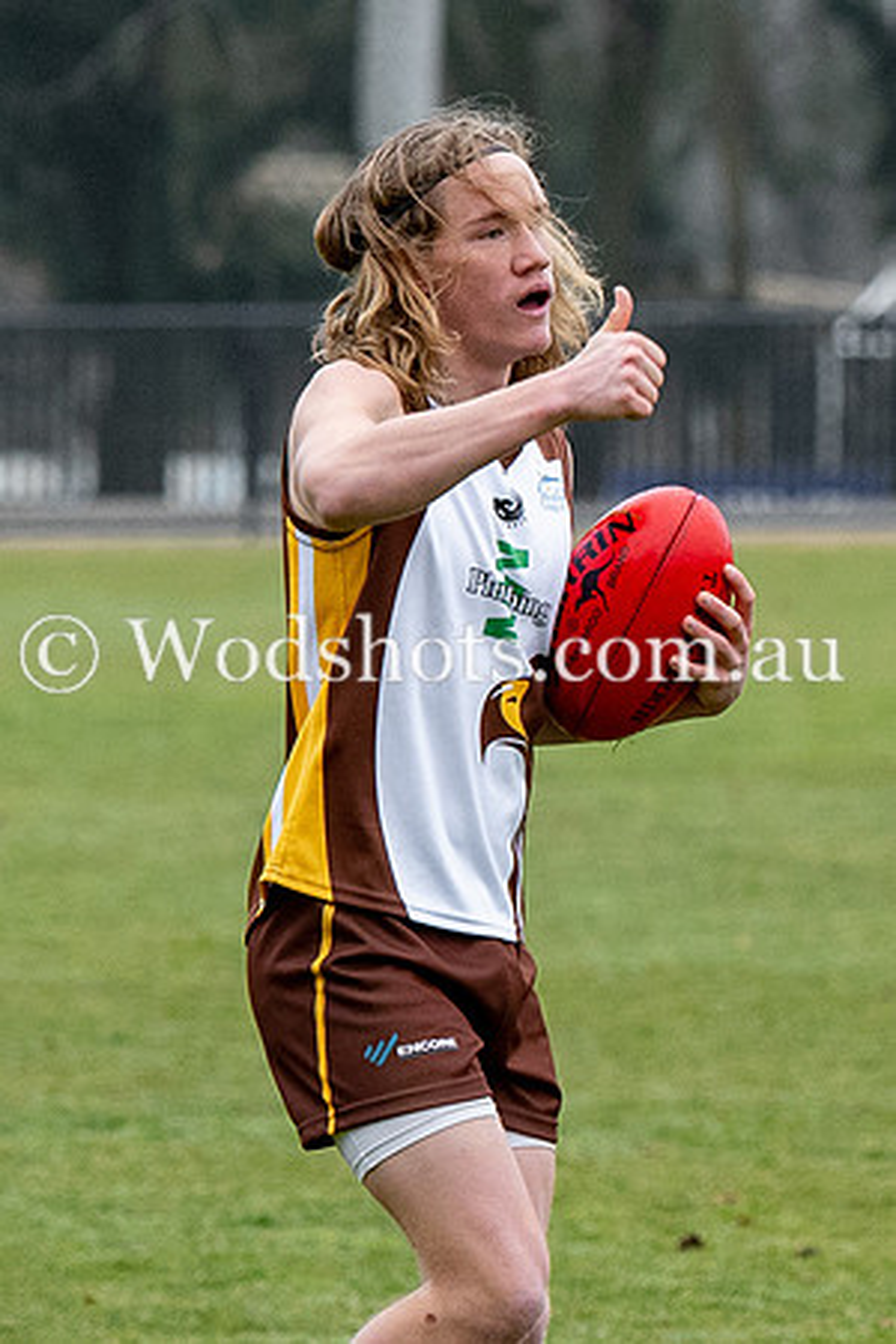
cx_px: 441
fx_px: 31483
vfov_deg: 2.4
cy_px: 558
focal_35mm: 843
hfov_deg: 1.6
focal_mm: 145
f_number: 4
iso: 560
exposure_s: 1/800
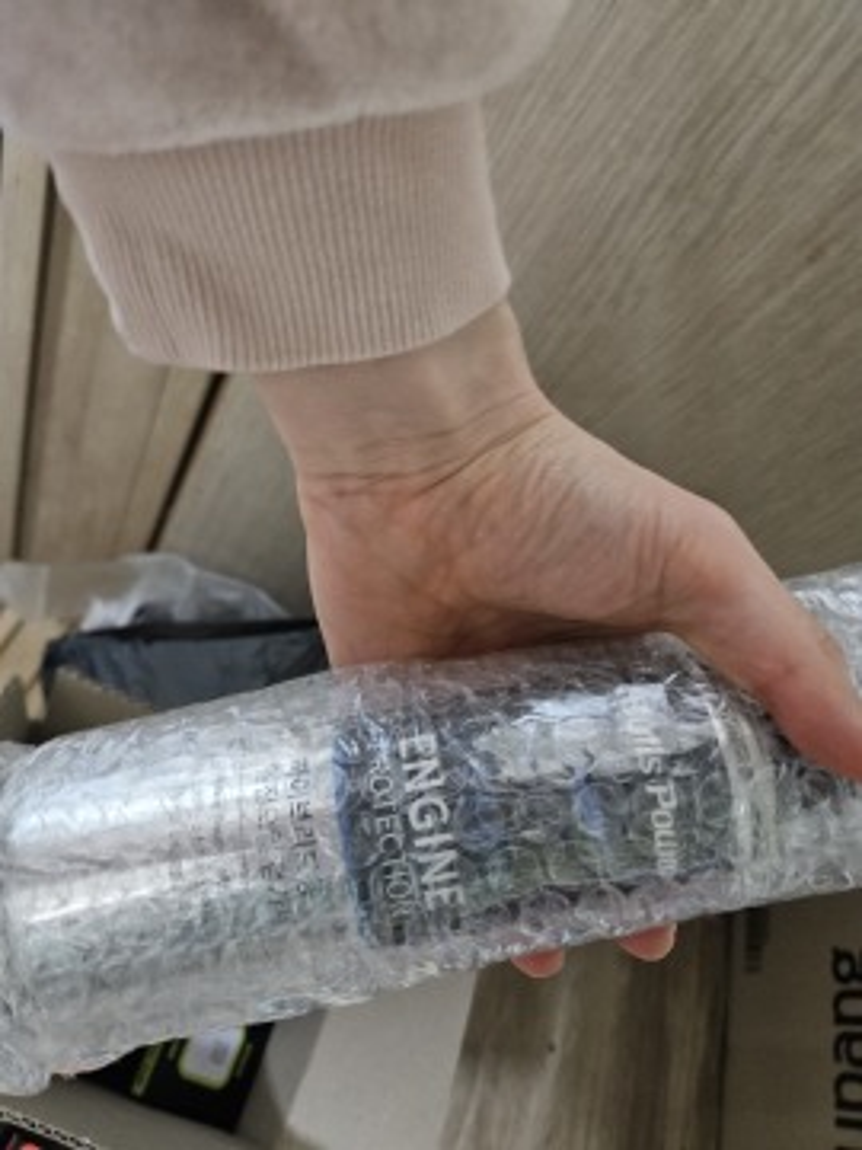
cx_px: 431
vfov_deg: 73.9
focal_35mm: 23
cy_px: 575
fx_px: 764
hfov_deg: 58.9
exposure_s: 1/24
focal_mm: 5.4
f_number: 1.8
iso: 640
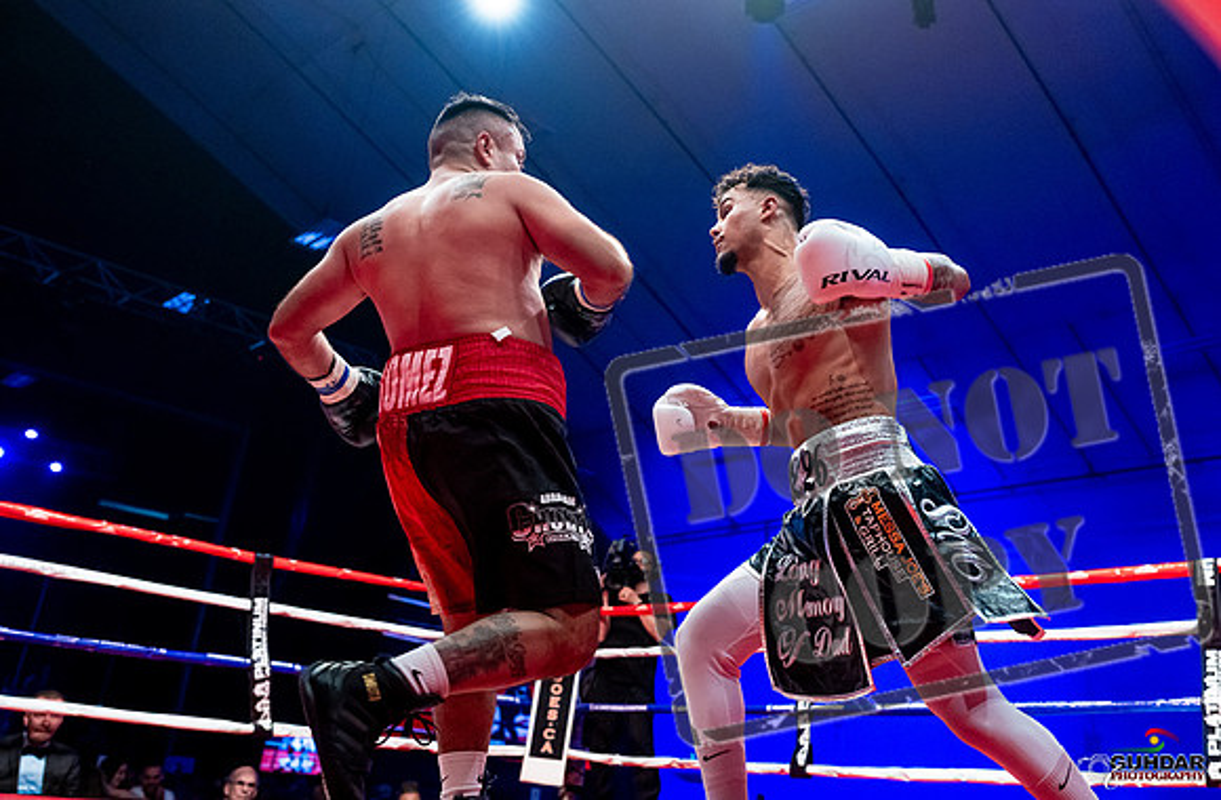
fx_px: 1162
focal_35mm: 34
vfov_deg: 37.8
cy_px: 302
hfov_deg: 54.9
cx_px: 747
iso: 4000
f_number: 2.8
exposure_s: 1/1000
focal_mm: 28
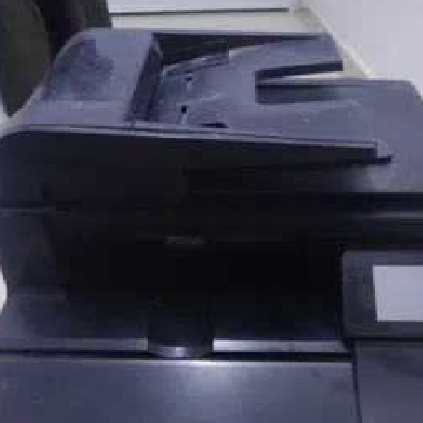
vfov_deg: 45.0
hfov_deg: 45.9
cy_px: 297
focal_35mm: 36
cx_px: 239
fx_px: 498
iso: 1550
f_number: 1.79
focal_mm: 4.74
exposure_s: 1/20
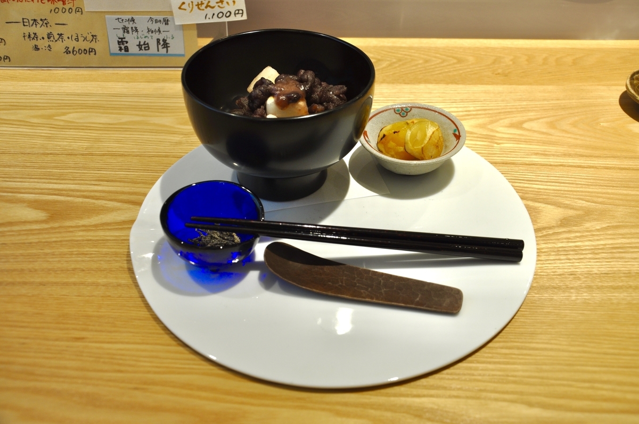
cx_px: 320
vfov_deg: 36.8
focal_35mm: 36
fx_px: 638
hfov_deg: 53.2
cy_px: 212
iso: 400
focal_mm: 24
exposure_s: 1/25
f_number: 5.6
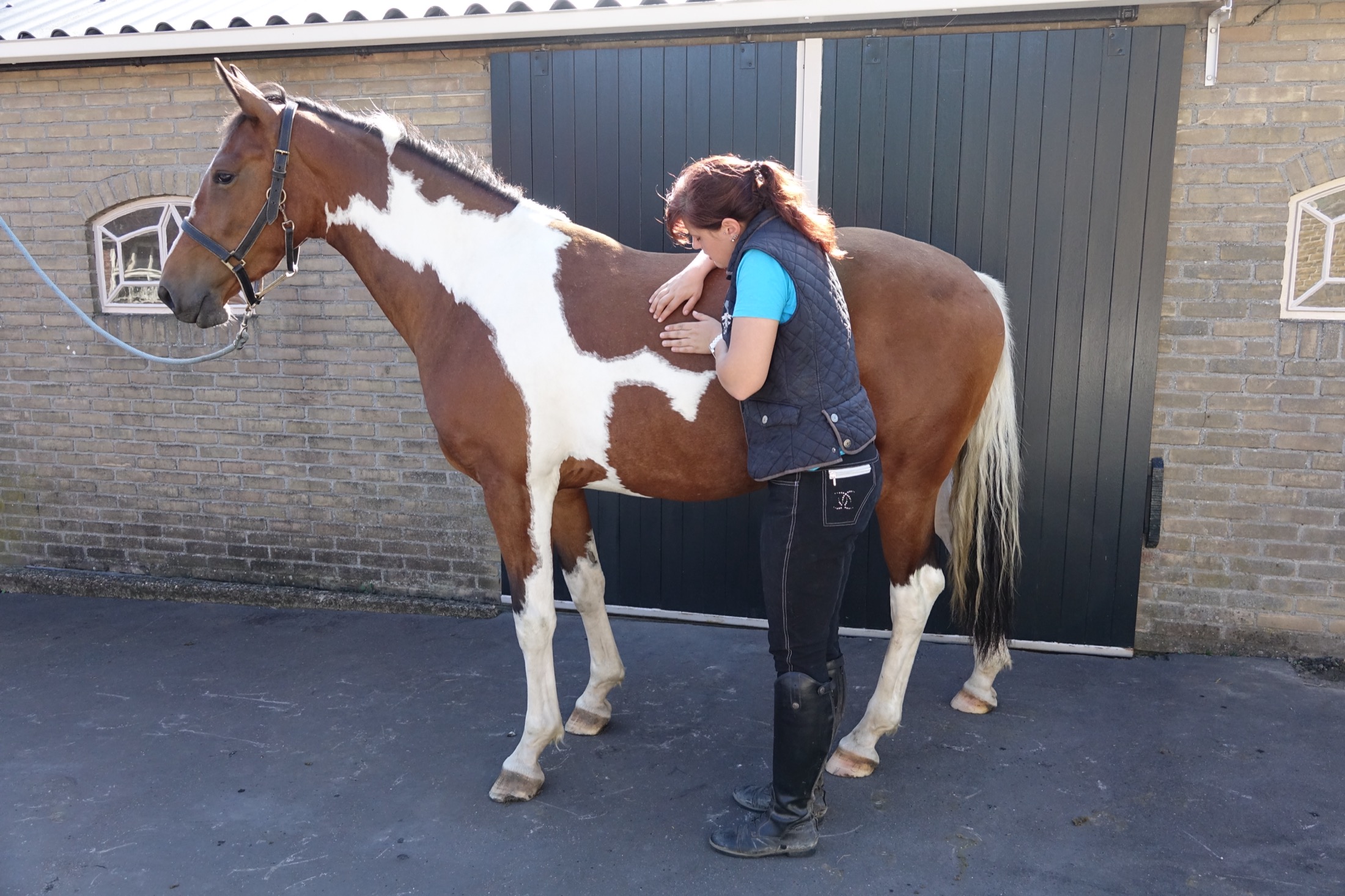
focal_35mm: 29
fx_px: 1083
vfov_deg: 44.9
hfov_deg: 63.7
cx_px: 672
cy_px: 448
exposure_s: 1/1000
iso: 500
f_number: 2.8
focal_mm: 10.59
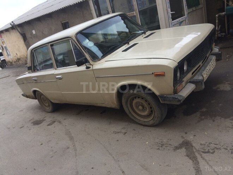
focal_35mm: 29
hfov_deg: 61.7
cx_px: 116
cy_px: 88
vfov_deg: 48.2
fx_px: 195
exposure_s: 1/227
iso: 32
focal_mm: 4.15
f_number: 2.2
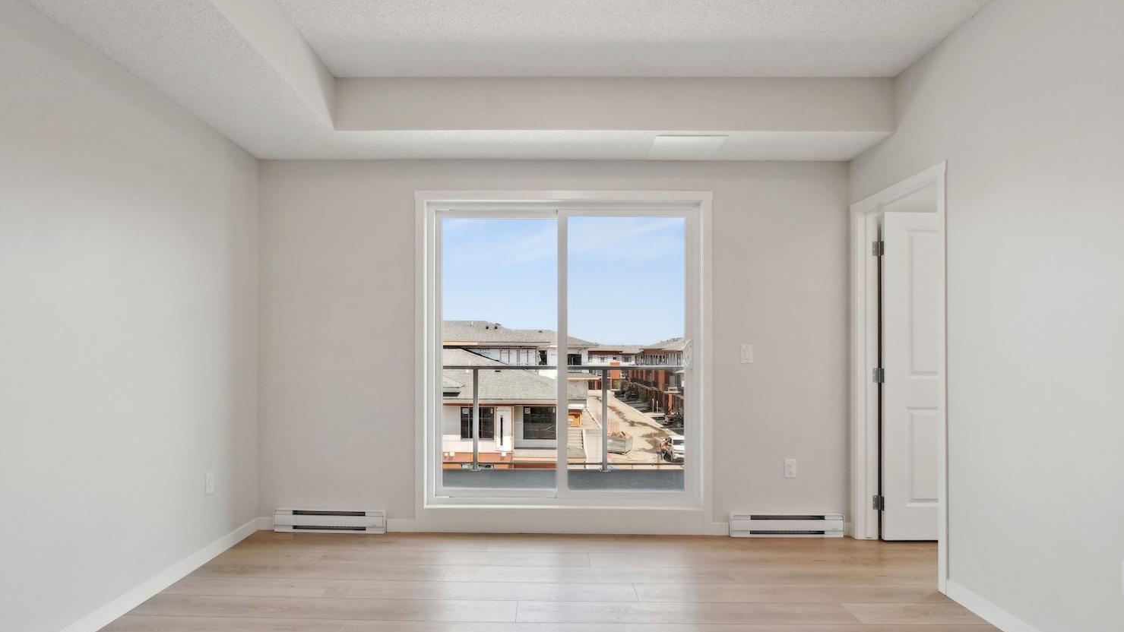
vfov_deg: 62.1
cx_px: 557
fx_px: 523
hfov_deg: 94.2
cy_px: 361
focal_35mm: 18
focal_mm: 11
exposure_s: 1/40
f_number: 9
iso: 800
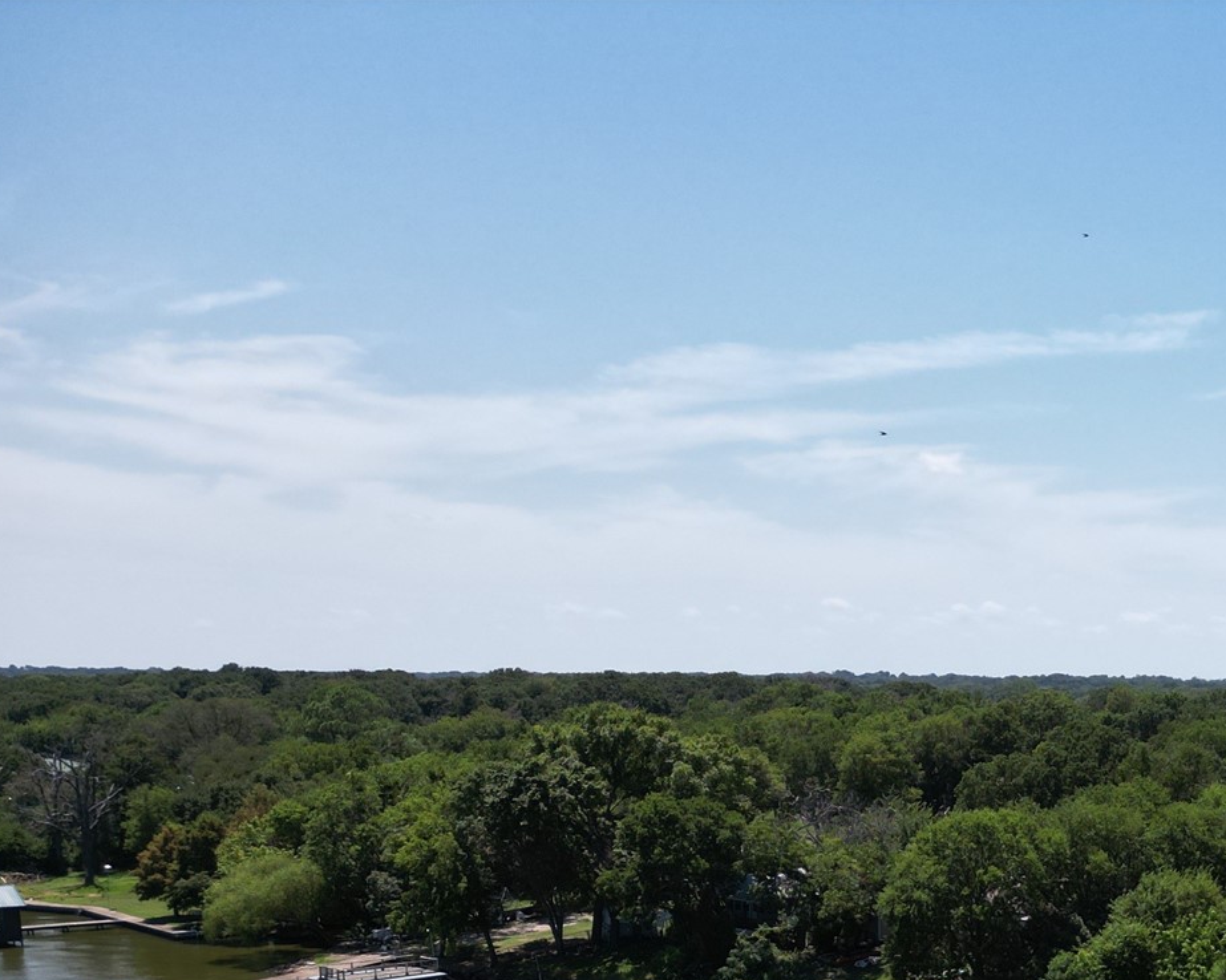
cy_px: 1017
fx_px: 1886
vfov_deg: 27.2
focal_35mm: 52
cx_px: 1214
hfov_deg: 33.1
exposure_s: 1/3200
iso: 120
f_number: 1.7
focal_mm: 6.72
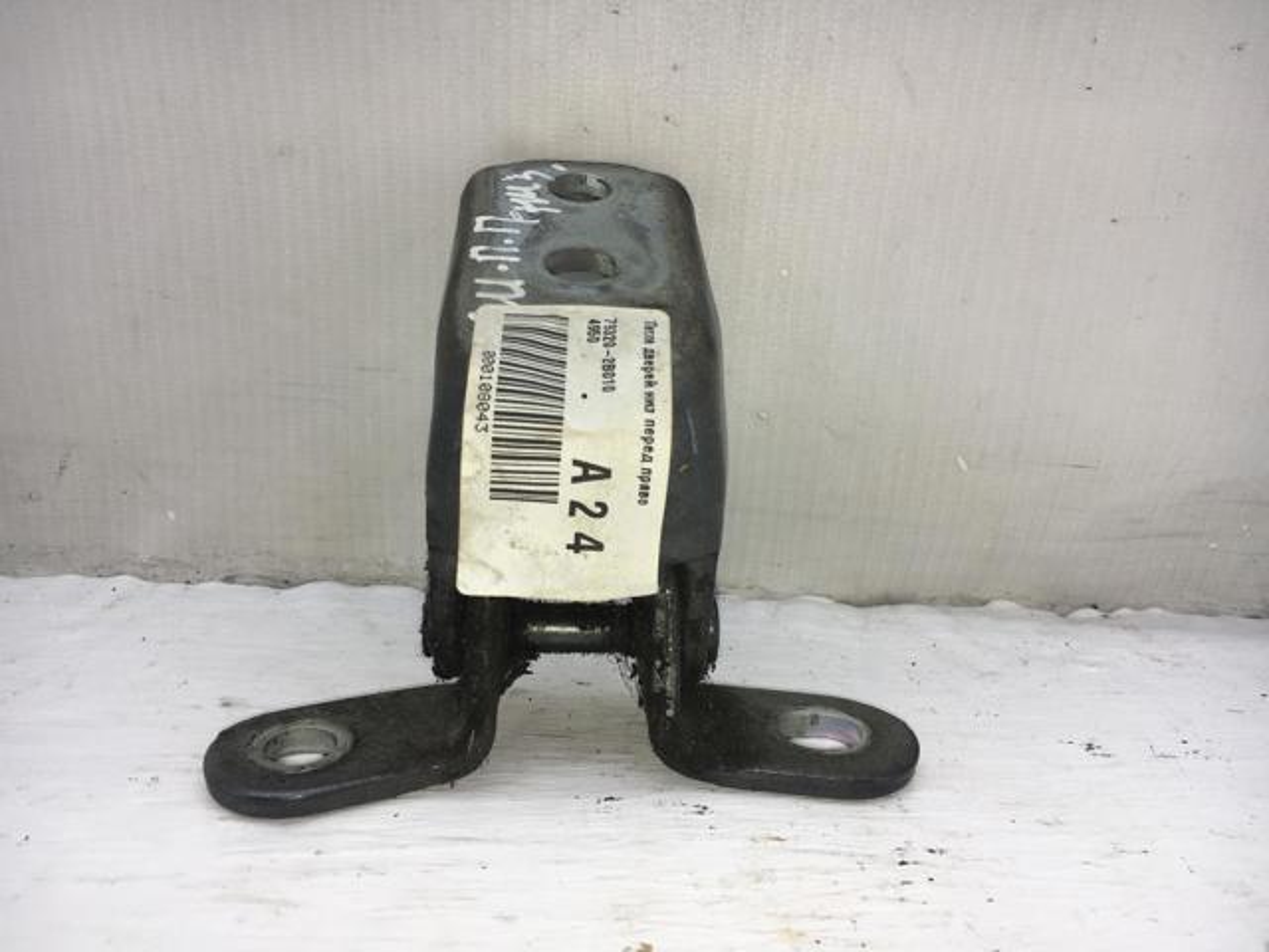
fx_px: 1063
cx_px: 634
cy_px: 476
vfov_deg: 48.2
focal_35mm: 29
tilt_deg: -17.1
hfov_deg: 61.7
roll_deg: -3.4
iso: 25
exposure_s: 1/444
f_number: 2.2
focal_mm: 4.15
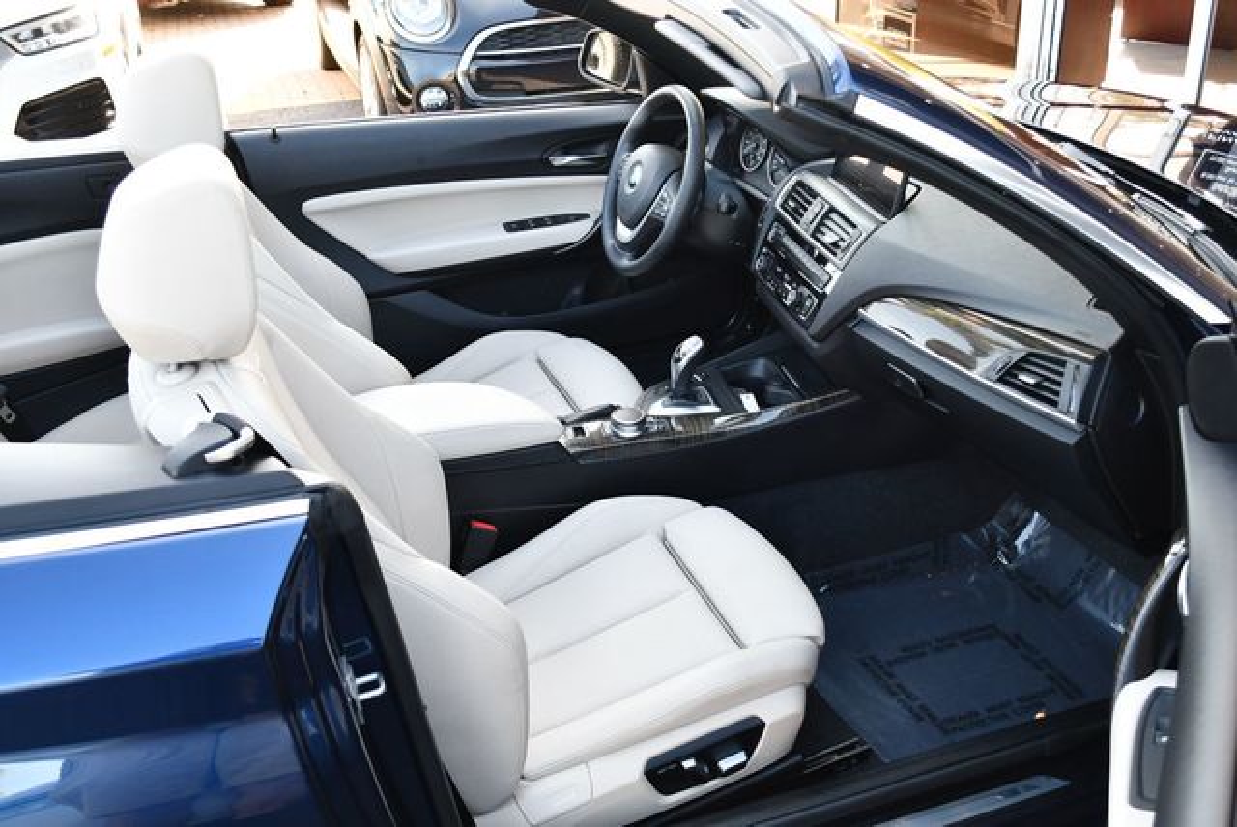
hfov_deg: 53.1
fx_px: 1238
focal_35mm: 36
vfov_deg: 36.9
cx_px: 618
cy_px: 414
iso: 500
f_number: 3.5
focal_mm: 18
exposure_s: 1/250
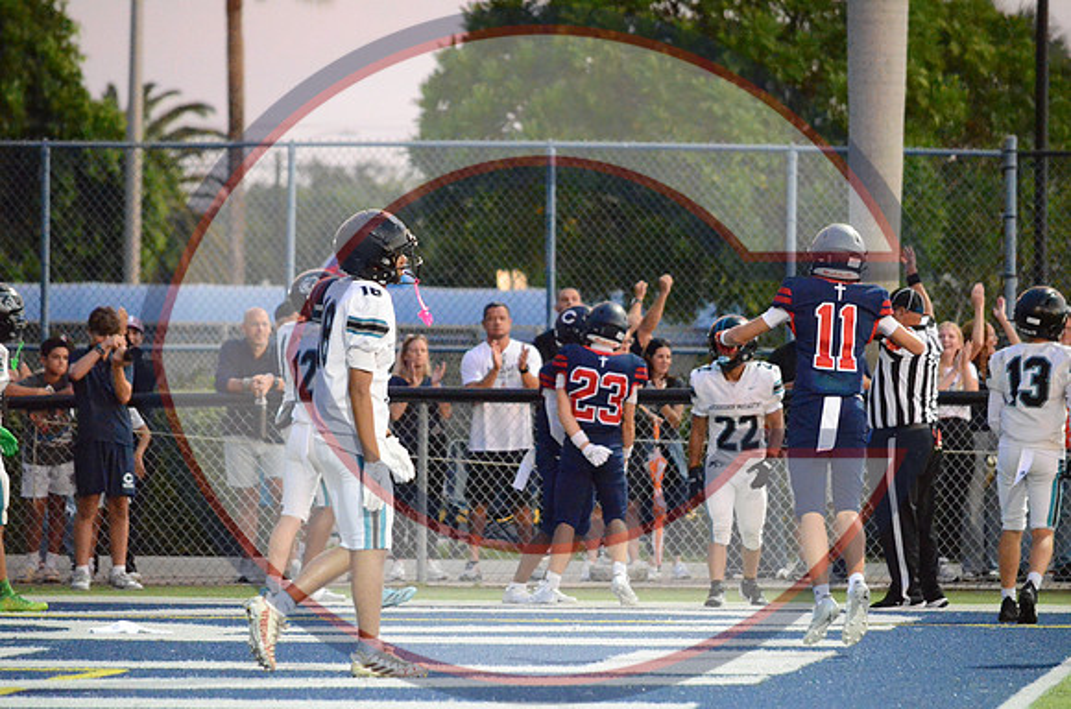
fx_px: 9351
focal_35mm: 315
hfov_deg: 6.6
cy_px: 354
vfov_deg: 4.3
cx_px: 536
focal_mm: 210
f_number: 5.3
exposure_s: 1/320
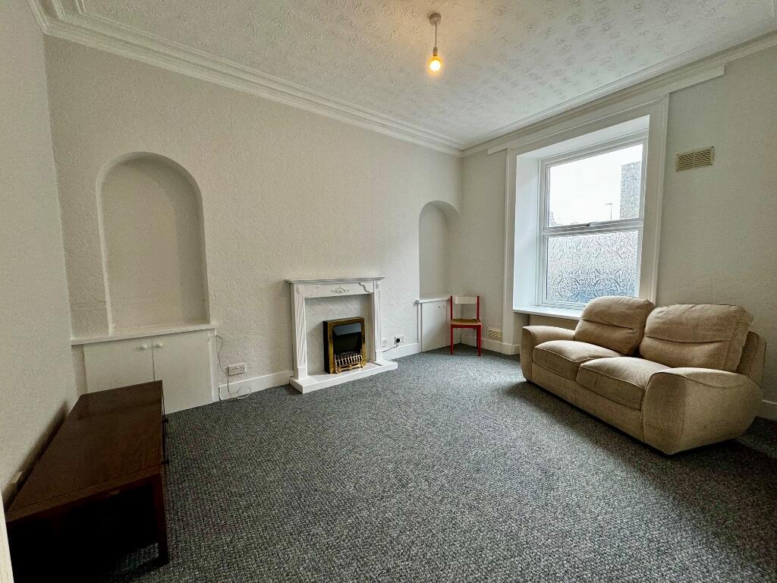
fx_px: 314
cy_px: 292
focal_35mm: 14
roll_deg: +0.8
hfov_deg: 102.1
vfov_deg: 85.7
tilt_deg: -5.5
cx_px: 388
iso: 200
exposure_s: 1/100
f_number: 2.2
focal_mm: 2.22
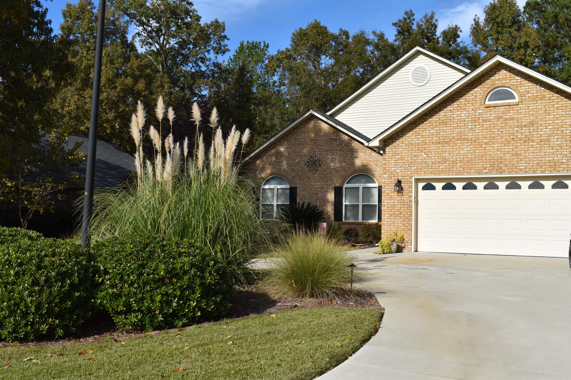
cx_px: 286
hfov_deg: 51.3
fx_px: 595
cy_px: 190
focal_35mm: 38
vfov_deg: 35.5
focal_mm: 25
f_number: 13
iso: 100
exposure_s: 1/200
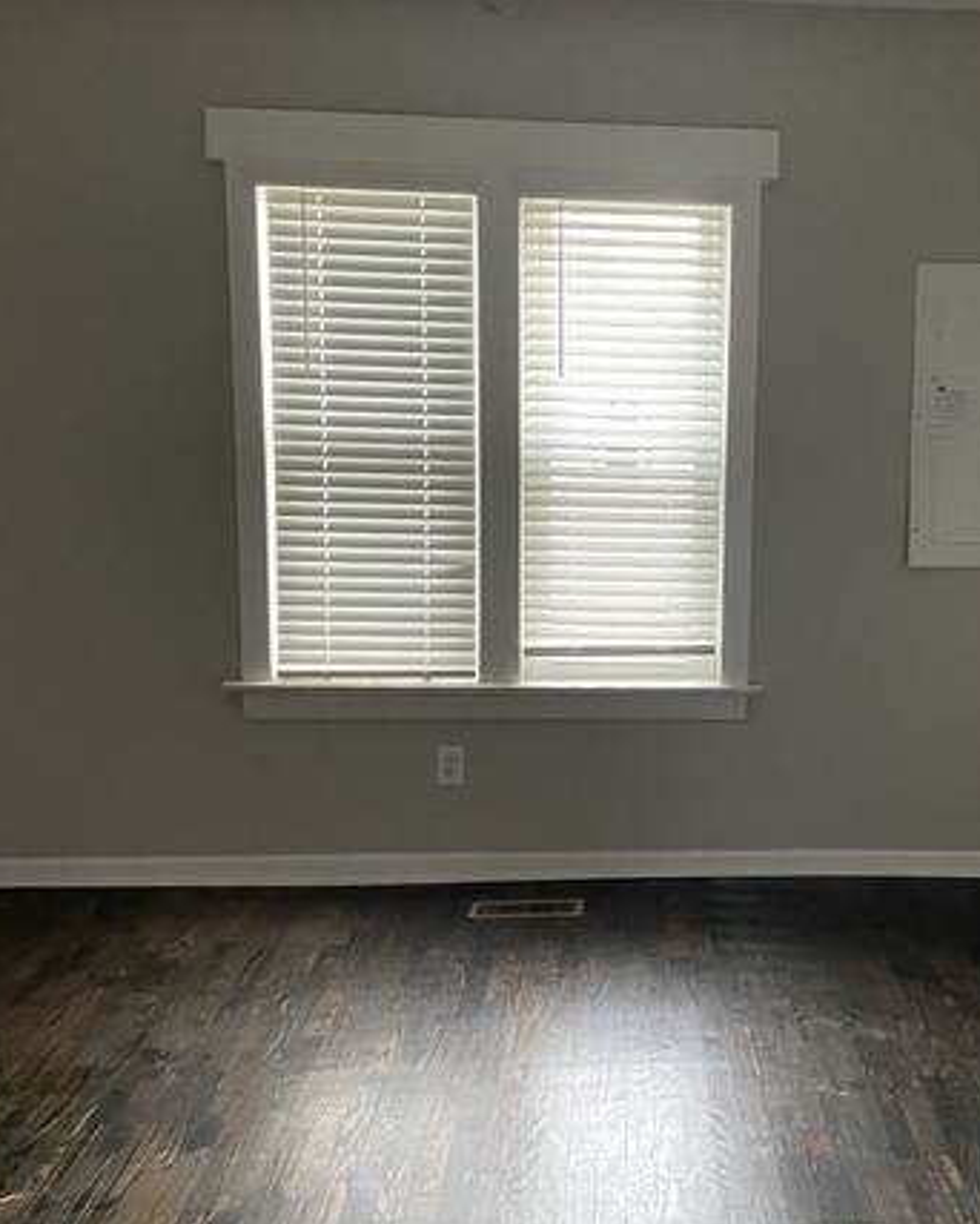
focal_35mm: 38
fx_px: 1377
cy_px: 570
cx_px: 702
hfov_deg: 38.4
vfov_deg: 47.9
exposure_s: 1/46
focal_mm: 4.2
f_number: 1.6
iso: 500
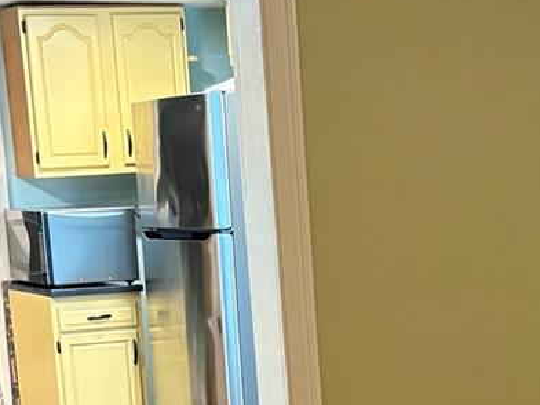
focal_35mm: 102
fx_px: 1591
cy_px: 686
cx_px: 373
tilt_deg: -17.7
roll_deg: +2.6
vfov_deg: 13.3
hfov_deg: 19.2
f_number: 1.6
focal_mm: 5.96
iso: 500
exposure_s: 1/40
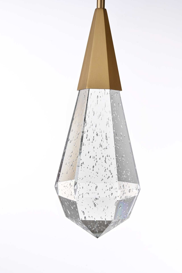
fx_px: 531
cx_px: 91
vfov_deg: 28.8
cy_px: 136
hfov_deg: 19.5
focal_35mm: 70
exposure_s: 1/100
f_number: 22
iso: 100
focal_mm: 70
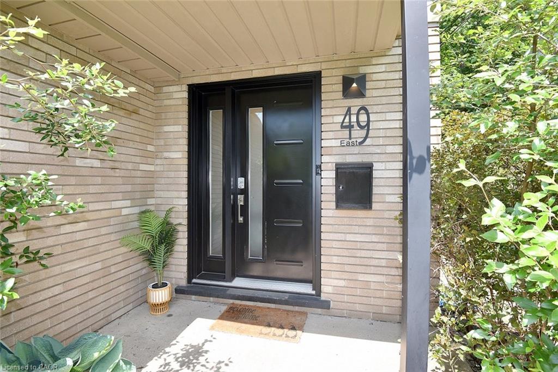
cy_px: 186
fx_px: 248
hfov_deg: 96.7
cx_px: 279
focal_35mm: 16
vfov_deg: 73.8
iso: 500
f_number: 10
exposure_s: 1/200
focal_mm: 16
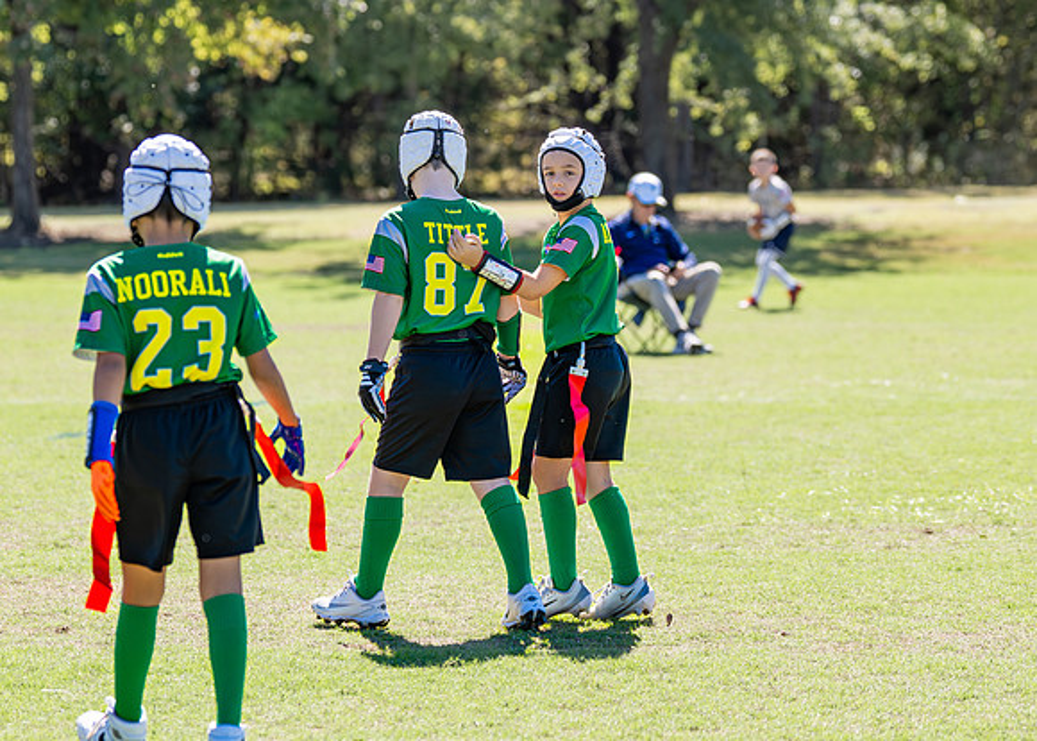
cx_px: 487
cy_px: 291
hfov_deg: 10.6
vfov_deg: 7.6
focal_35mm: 190
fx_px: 5583
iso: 200
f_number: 2.8
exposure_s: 1/1600
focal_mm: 99
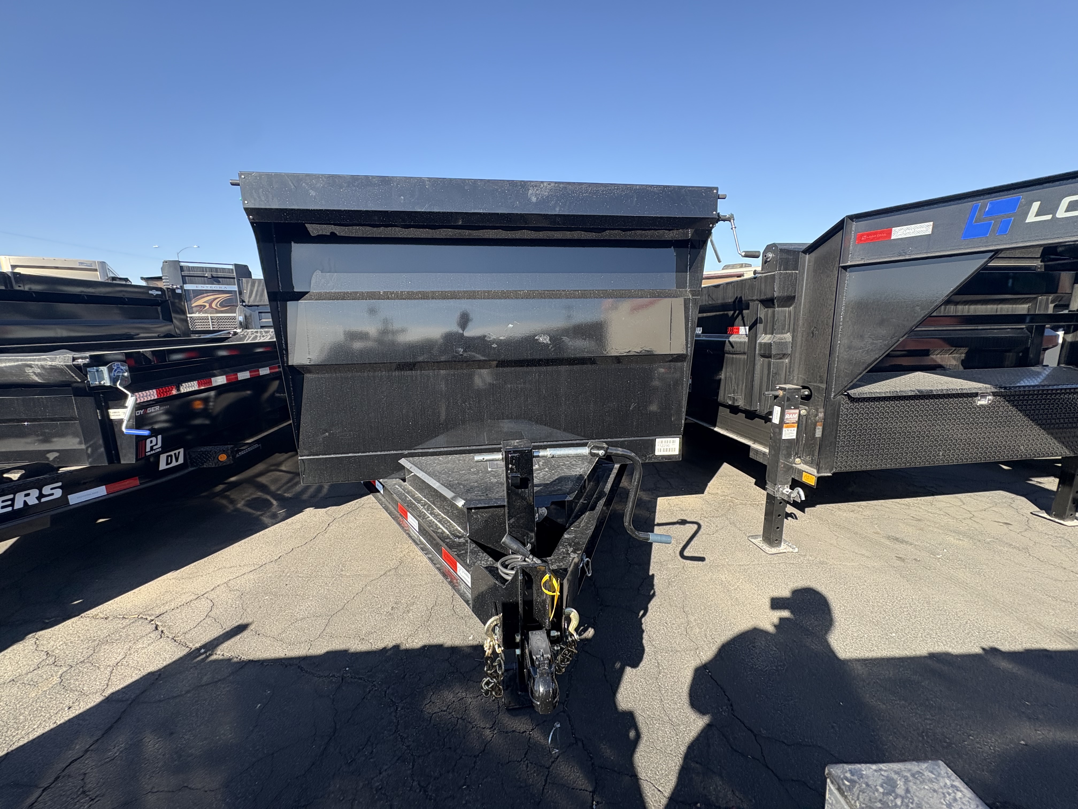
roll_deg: +2.0
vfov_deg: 85.7
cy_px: 404
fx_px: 436
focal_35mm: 14
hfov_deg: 102.1
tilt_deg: -12.6
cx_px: 539
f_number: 2.2
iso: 64
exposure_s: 1/368
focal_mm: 2.22
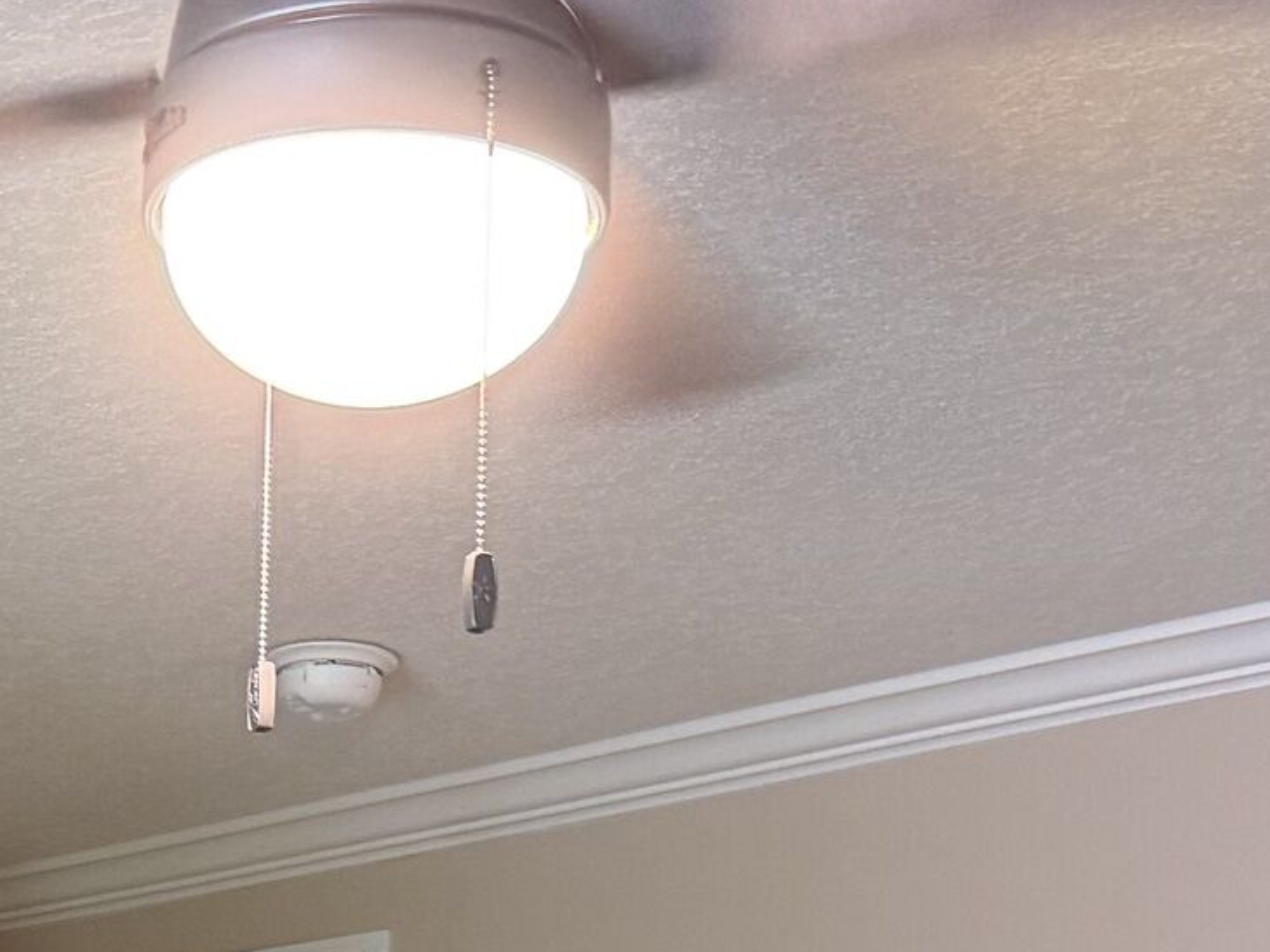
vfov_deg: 12.6
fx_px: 3704
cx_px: 125
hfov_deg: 19.1
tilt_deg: -3.2
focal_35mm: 101
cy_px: 1995
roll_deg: -1.6
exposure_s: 1/60
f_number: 1.78
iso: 250
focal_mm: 6.76
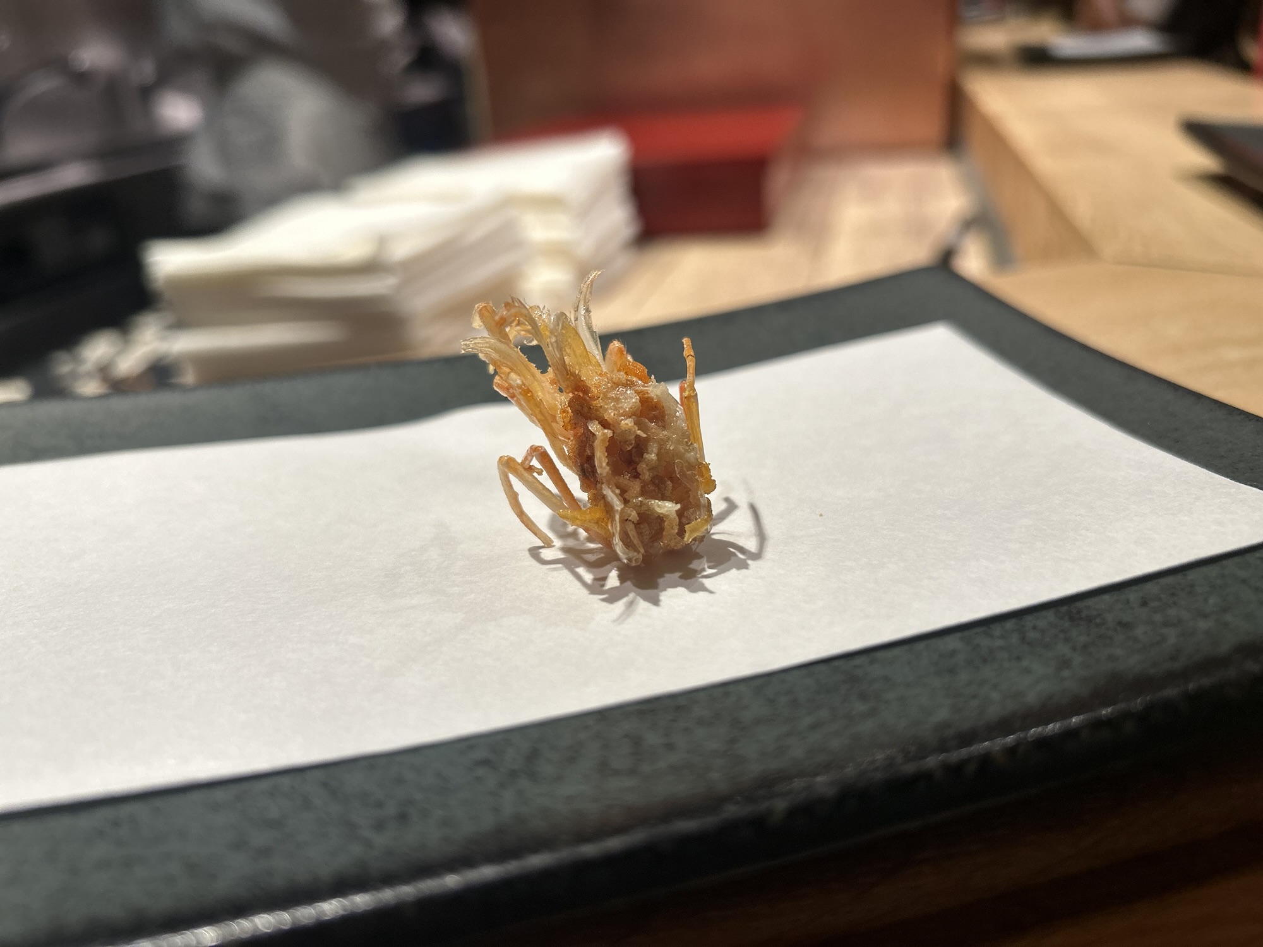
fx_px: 949
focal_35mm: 26
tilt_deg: -24.4
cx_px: 632
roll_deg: +5.2
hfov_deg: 67.3
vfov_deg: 53.1
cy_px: 474
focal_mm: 5.7
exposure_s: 1/100
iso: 64
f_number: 1.5
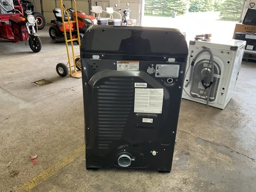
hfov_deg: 61.7
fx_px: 214
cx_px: 128
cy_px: 96
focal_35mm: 29
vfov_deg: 48.2
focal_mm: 3
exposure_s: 1/60
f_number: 1.8
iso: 80
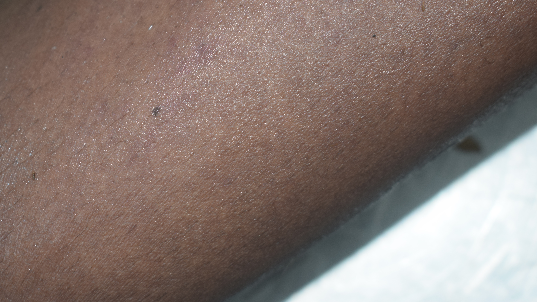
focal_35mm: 101
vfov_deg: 11.9
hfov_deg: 21.1
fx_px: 1438
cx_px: 235
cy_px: 64
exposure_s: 1/60
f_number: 5.3
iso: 450
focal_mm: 48
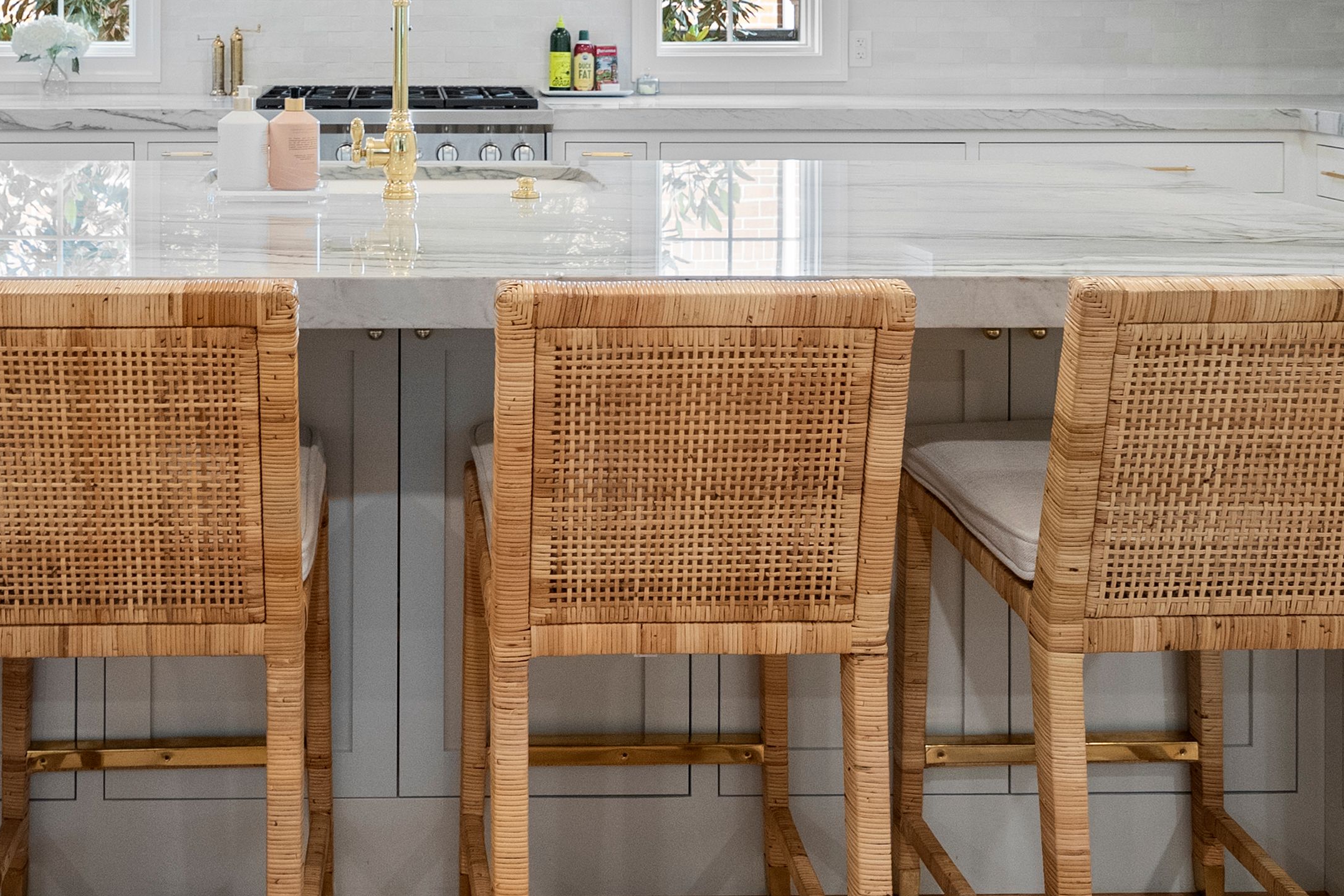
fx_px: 1456
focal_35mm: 39
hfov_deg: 48.4
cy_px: 49
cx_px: 406
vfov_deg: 32.1
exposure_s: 1/25
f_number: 5
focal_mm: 12
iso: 1250
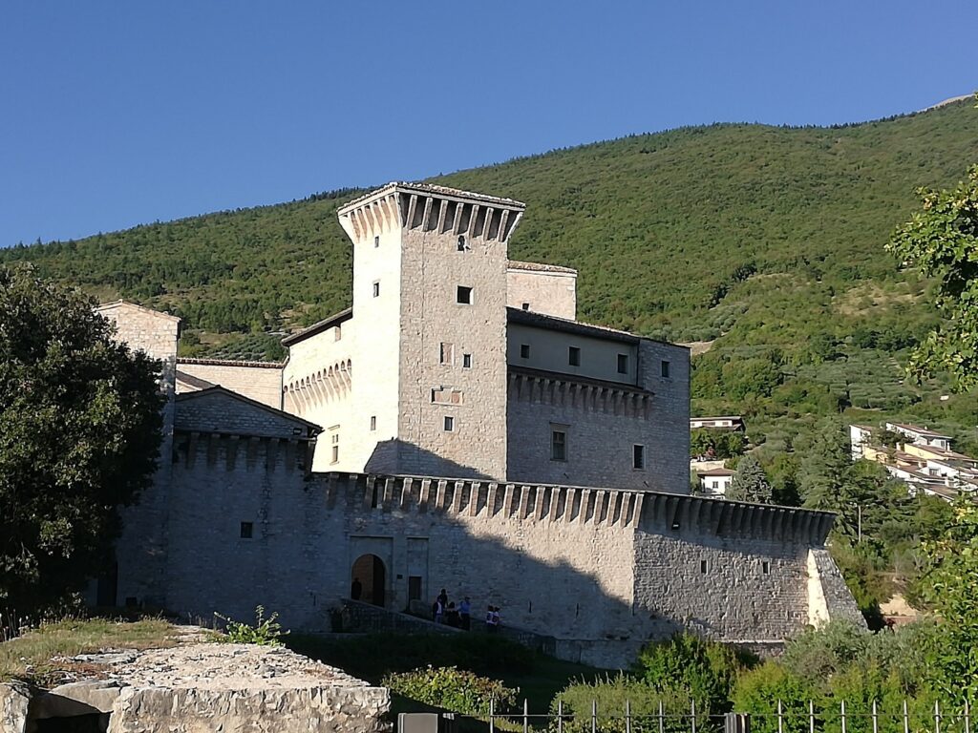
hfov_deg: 31.2
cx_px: 489
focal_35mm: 62
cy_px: 366
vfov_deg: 23.7
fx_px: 1752
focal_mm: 3.83
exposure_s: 1/751
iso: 50
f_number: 2.2
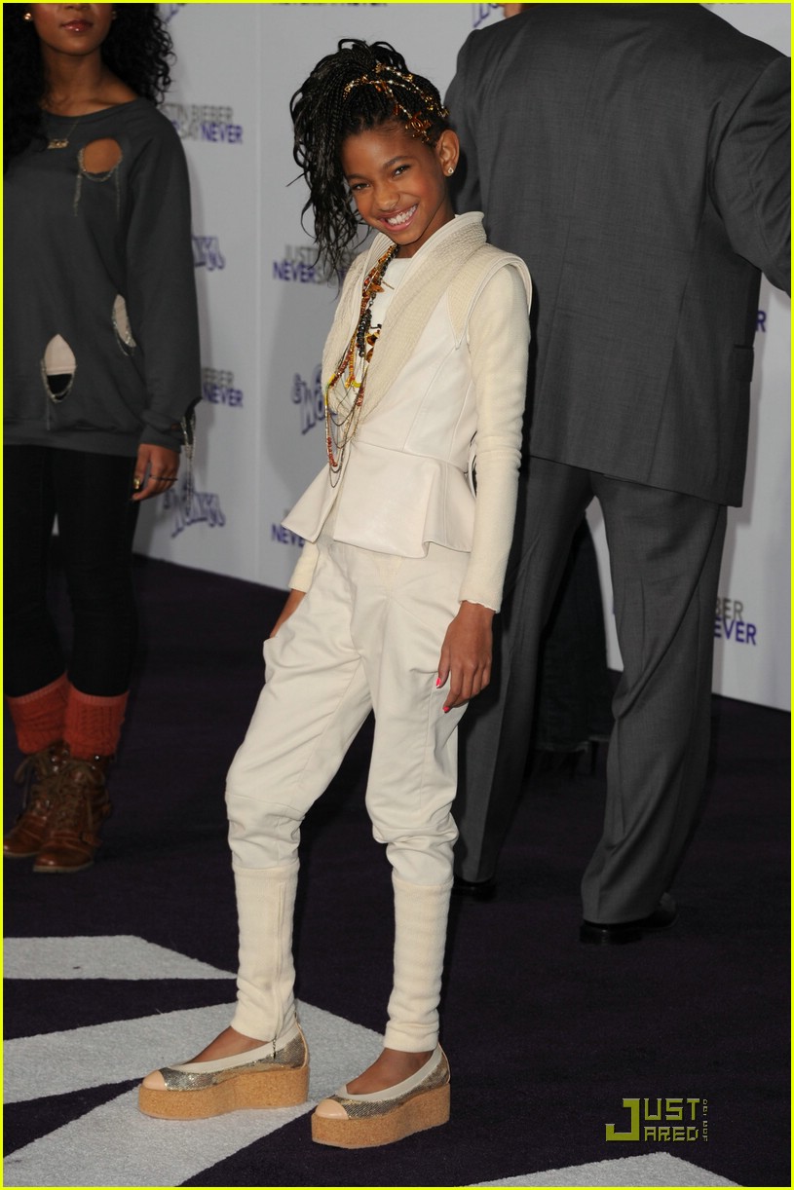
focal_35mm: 116
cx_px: 397
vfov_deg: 17.6
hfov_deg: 11.8
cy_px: 595
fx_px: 3836
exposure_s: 1/250
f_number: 7.1
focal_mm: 116
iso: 500
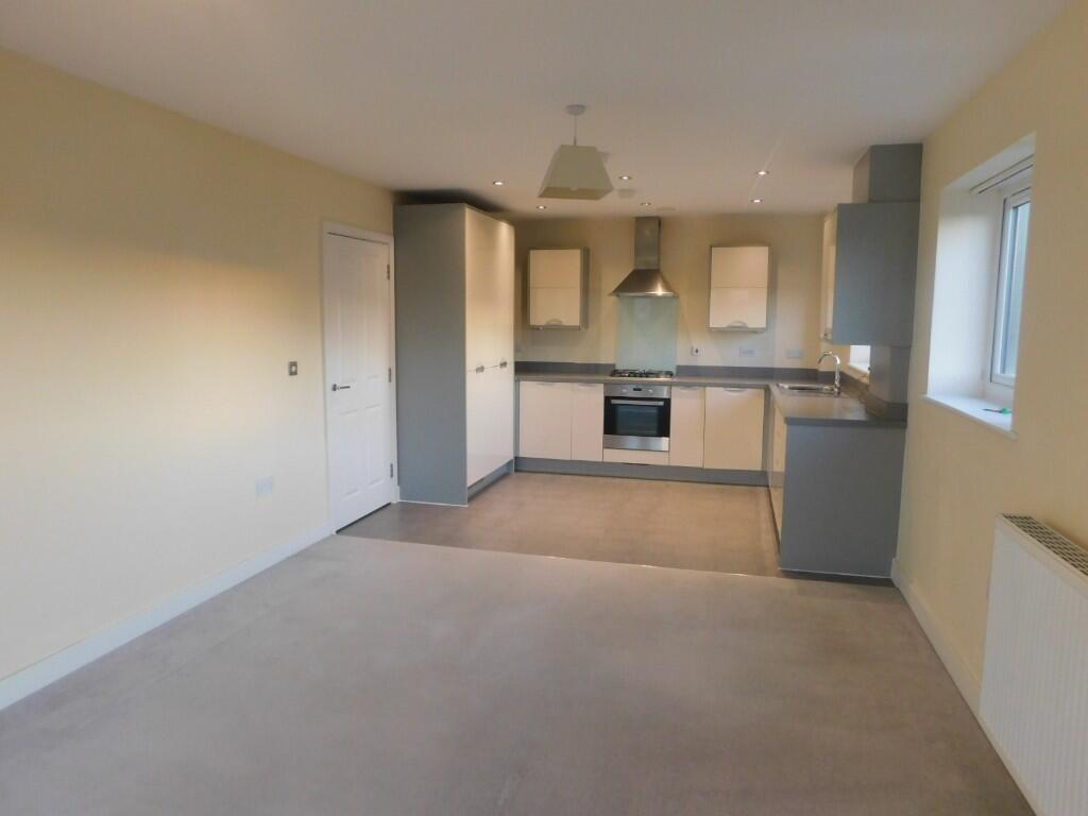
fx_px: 723
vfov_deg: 58.9
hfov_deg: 73.9
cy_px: 408
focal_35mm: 23
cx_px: 544
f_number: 3
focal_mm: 4
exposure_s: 1/30
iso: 280
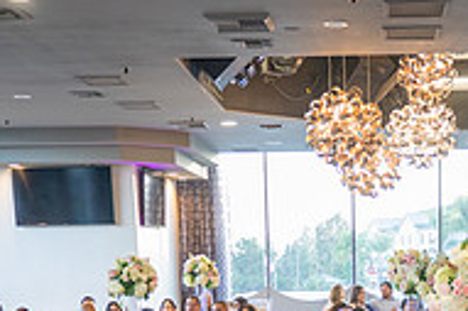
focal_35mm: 73
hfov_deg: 27.2
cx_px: 372
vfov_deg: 17.6
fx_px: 948
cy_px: 391
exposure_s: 1/125
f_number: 2.8
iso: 1000
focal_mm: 24
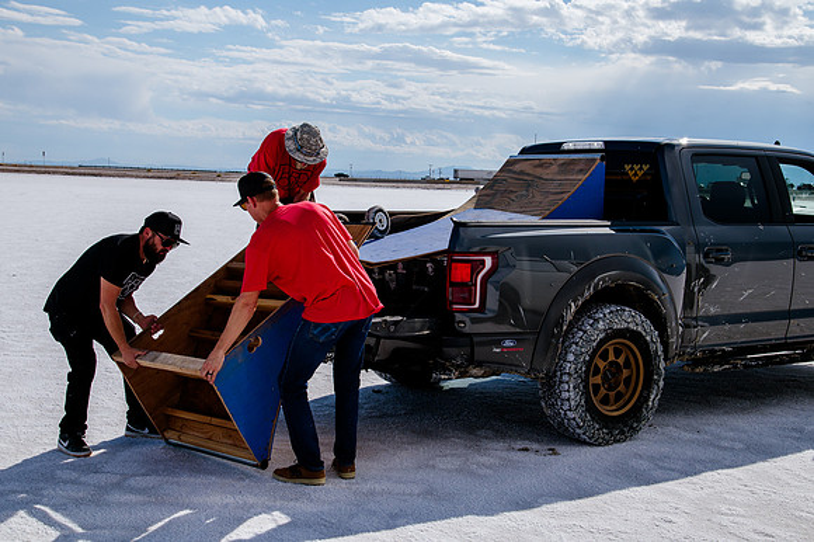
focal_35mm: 48
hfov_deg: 41.3
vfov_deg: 28.2
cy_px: 266
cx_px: 390
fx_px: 1080
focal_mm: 44
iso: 250
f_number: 10
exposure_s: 1/1250
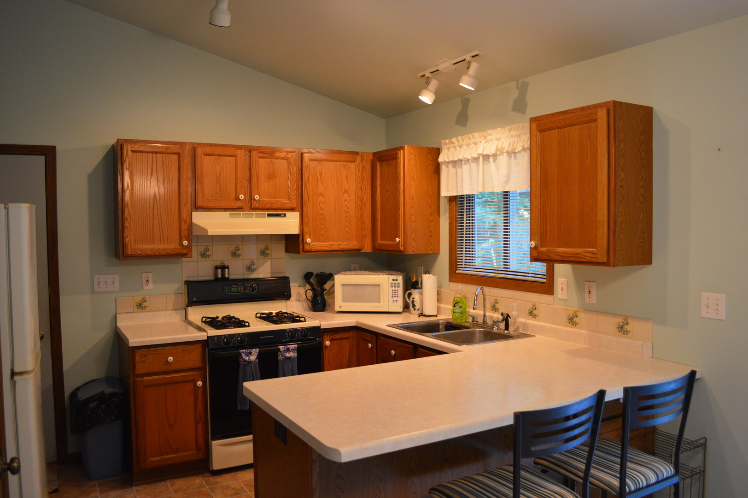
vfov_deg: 47.9
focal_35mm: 27
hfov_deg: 67.4
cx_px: 374
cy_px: 249
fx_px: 561
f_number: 3.5
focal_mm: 18
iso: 1100
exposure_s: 1/60
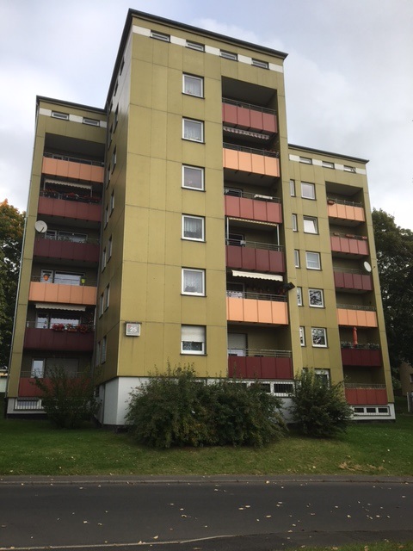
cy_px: 276
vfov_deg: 61.7
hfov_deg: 48.2
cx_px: 206
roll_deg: +0.9
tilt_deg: +17.0
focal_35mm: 29
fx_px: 461
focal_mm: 4.15
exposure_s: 1/855
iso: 25
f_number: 2.2
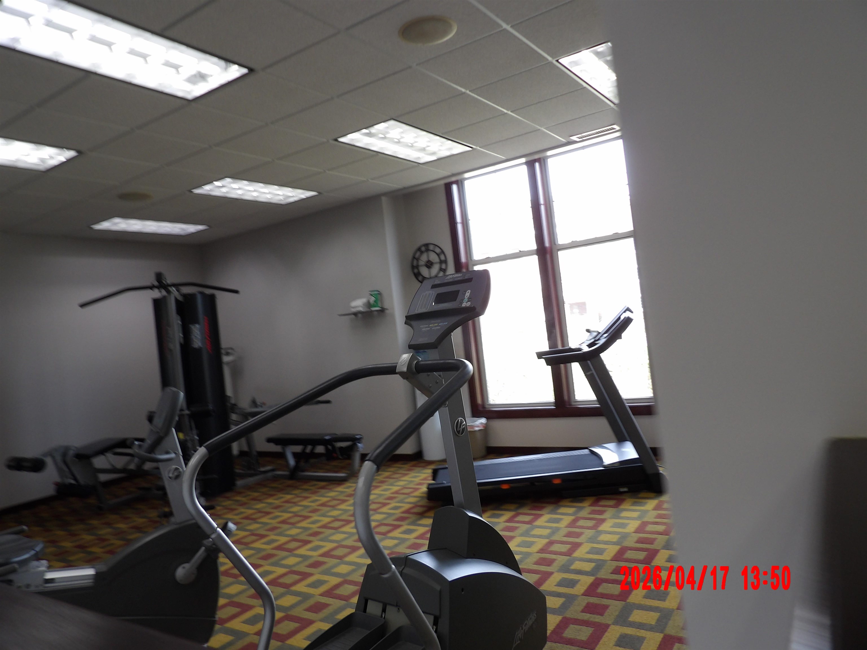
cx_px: 434
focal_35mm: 24
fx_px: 601
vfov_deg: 56.8
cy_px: 325
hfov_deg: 71.6
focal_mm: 4.3
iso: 100
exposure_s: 1/43
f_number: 3.2
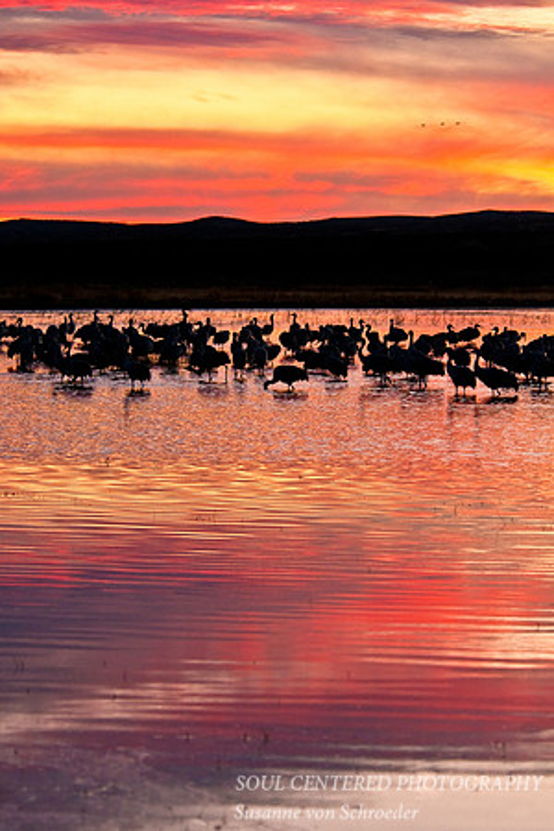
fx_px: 3635
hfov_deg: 8.7
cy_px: 416
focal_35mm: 158
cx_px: 277
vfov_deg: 13.0
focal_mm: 105
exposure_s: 1/45
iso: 400
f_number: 5.6
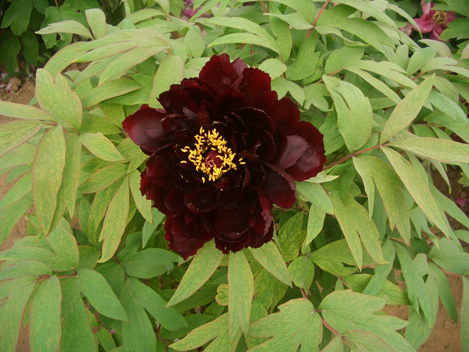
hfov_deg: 52.6
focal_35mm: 35
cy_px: 176
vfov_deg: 40.7
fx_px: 474
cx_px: 234
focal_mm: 5.8
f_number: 2.6
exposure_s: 1/320
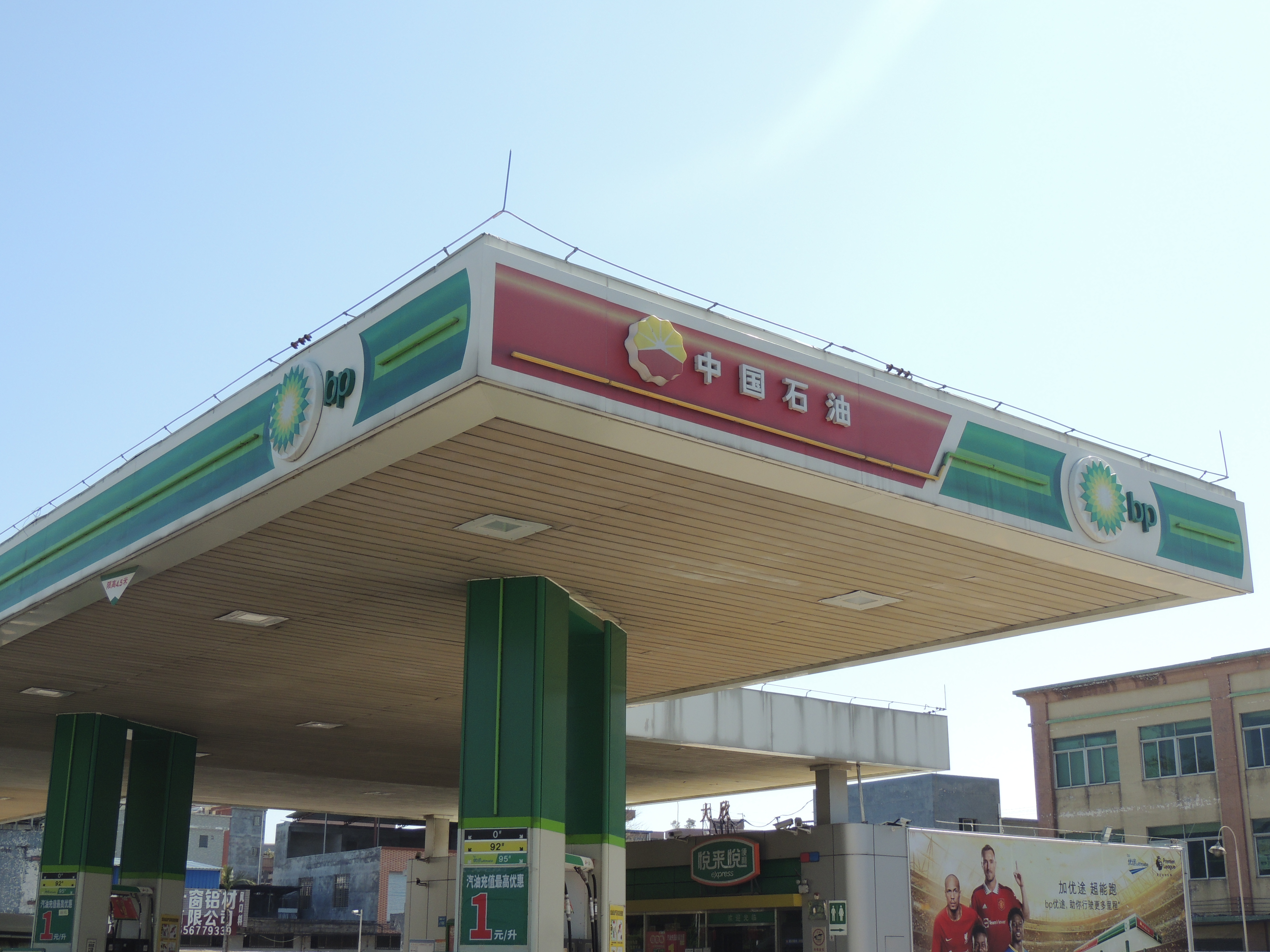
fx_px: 1578
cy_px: 476
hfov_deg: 43.9
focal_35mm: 43
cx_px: 635
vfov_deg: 33.6
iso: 100
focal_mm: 7.6
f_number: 3.4
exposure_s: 1/800
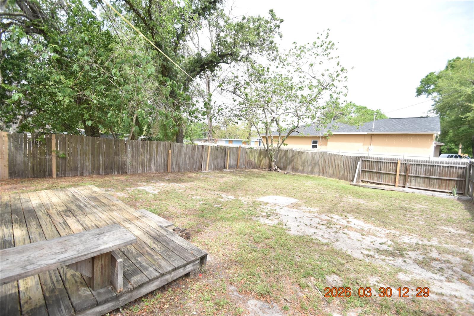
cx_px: 237
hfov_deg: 100.4
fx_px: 197
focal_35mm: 15
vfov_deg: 77.3
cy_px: 158
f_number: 3.5
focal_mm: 10
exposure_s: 1/2000
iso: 800
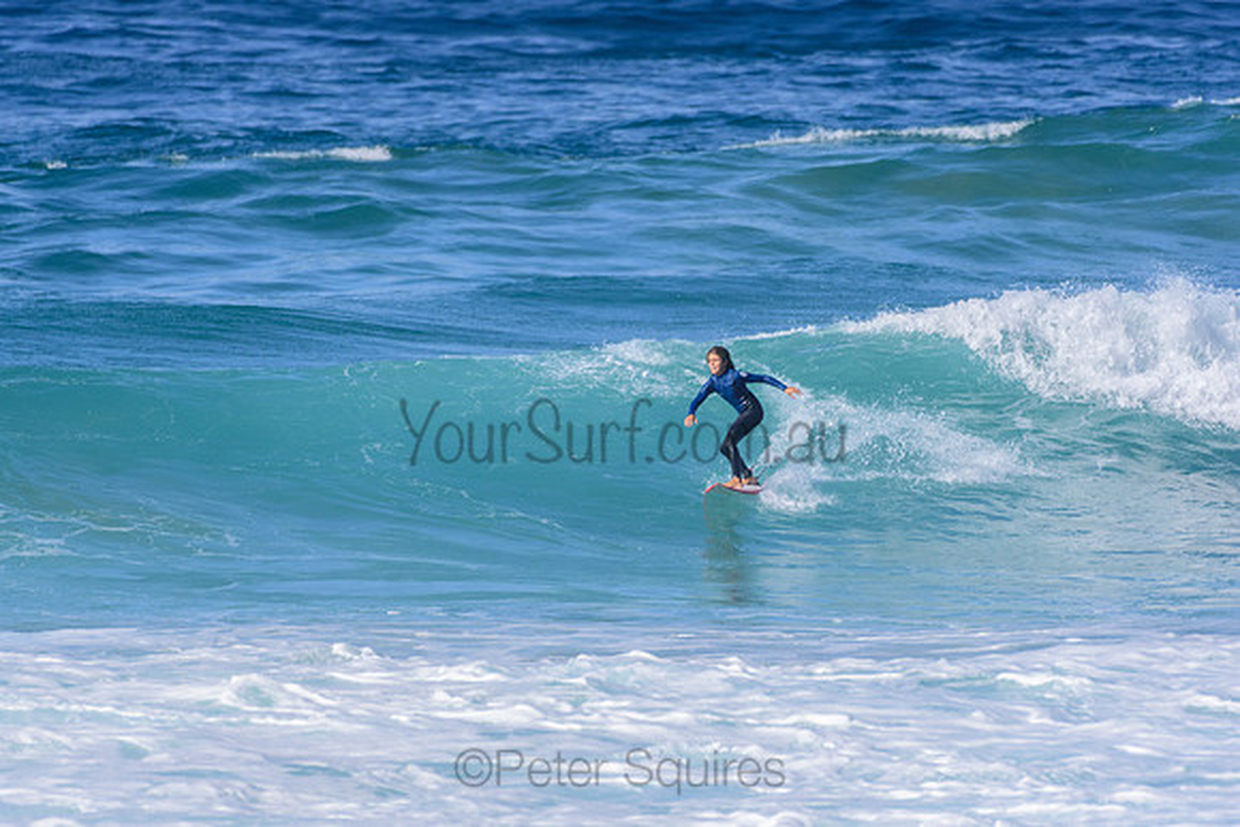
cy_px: 414
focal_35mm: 750
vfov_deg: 1.8
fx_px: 25838
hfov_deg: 2.7
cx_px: 620
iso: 280
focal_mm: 500
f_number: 5.6
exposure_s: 1/2000
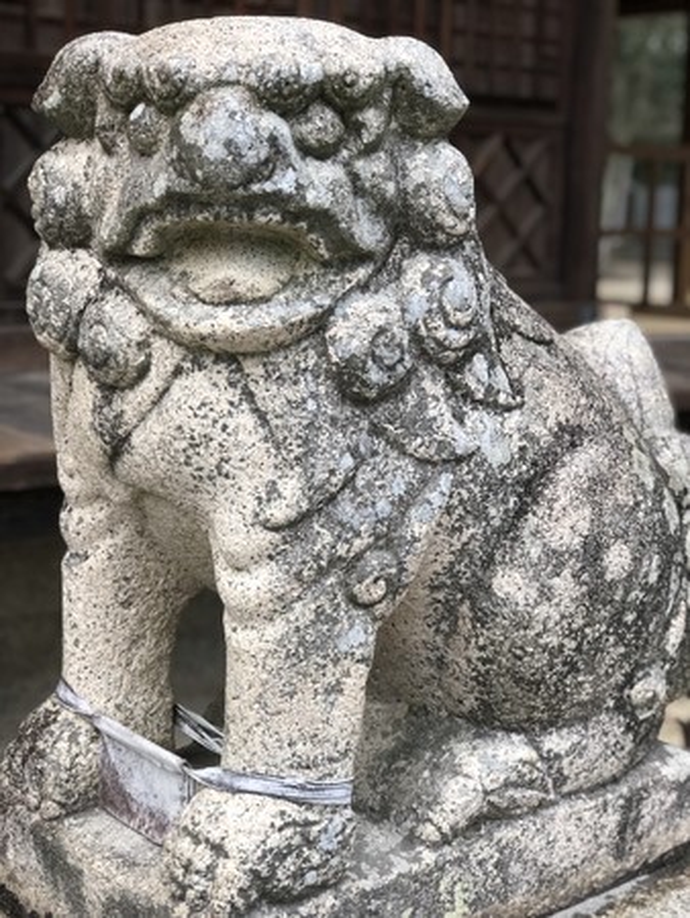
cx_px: 345
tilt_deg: -10.9
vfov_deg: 33.8
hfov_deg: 25.7
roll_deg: -1.5
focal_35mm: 57
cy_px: 459
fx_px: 1513
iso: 40
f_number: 2.8
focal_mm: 6.6
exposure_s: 1/30
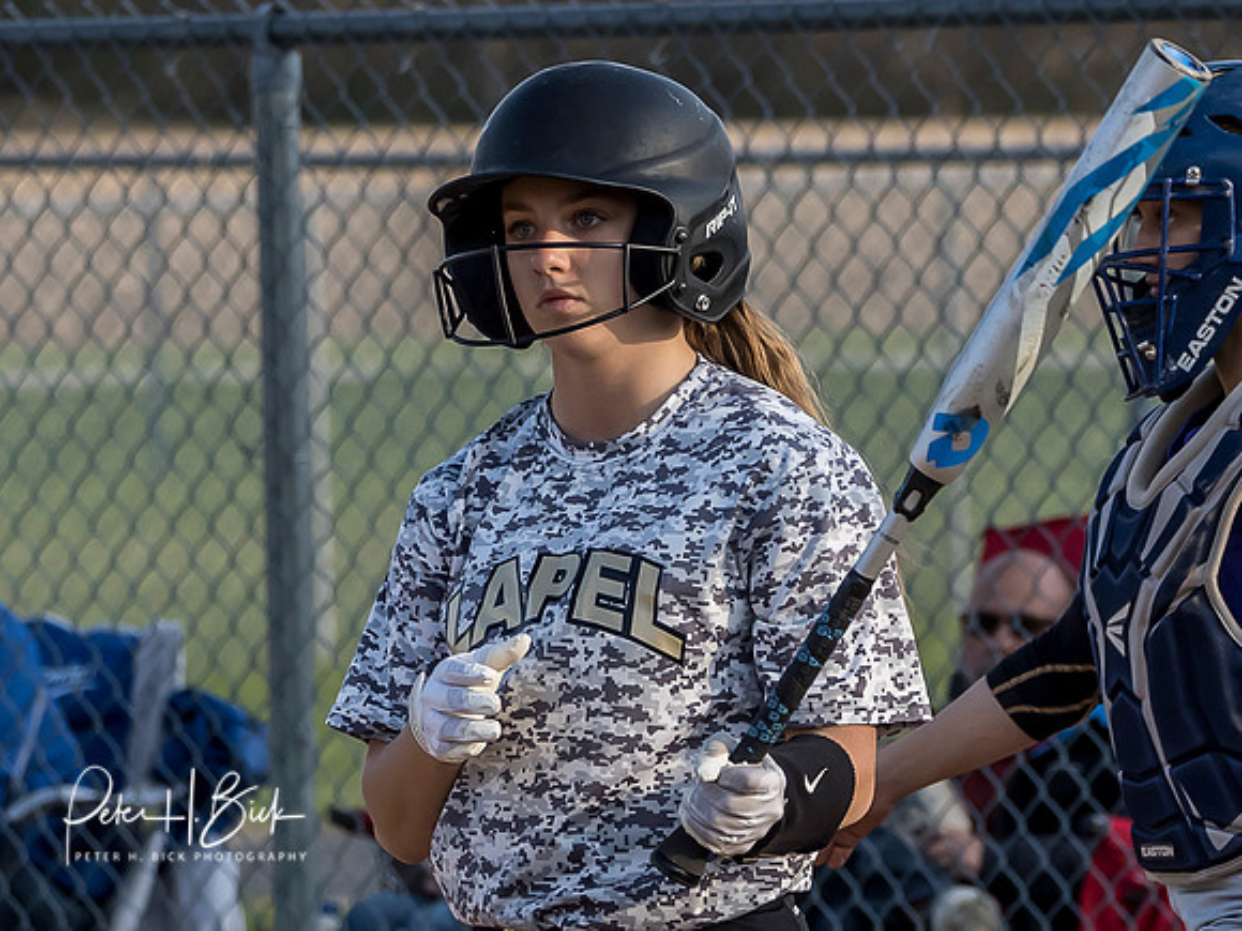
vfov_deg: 2.4
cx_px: 612
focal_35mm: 629
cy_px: 560
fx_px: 22569
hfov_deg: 3.2
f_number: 5
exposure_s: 1/1000
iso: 400
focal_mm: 127
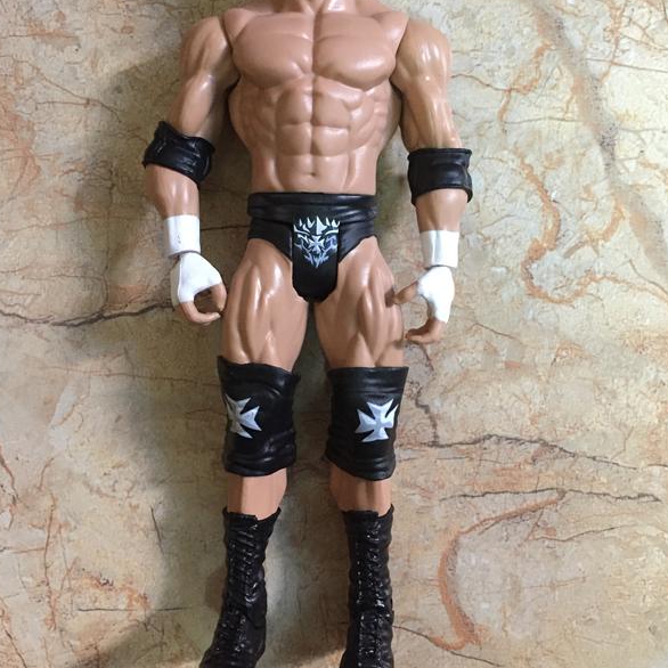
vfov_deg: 47.1
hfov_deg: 47.2
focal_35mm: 35
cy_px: 285
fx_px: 764
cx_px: 333
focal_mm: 4.15
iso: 500
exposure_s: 1/17
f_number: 2.2
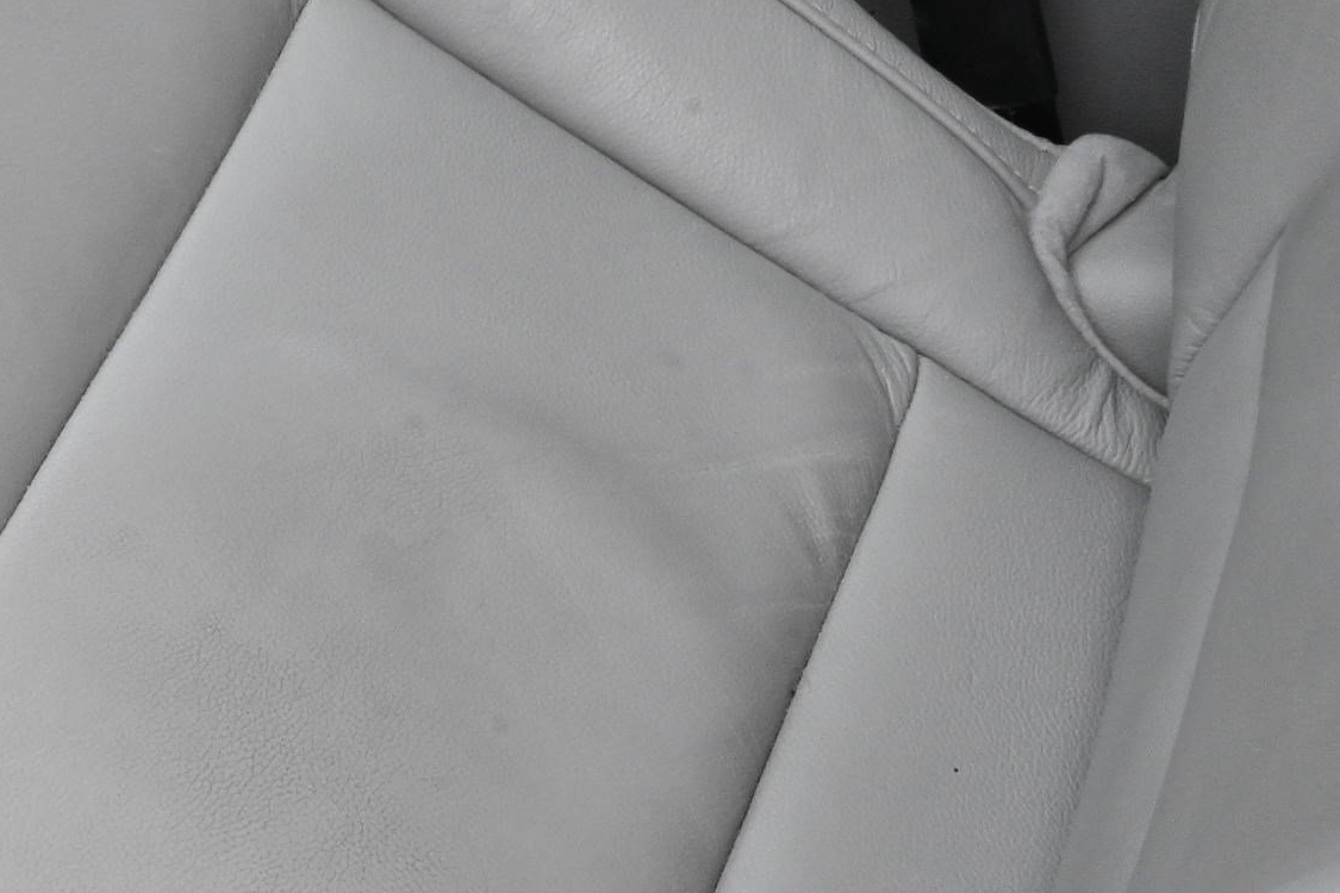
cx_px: -102
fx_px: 3522
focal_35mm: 95
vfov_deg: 14.5
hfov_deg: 20.6
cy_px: 461
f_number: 22
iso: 1600
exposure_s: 1/160
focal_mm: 25.5
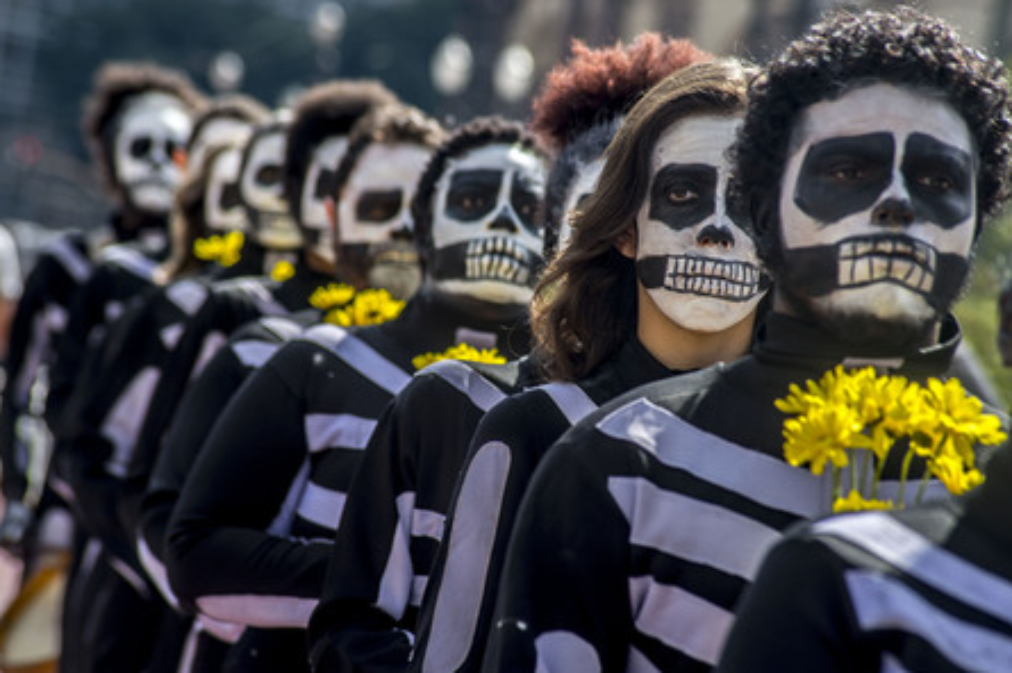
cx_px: 501
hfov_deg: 9.7
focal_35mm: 213
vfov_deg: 6.4
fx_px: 5983
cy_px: 336
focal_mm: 210
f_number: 9
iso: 100
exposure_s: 1/320
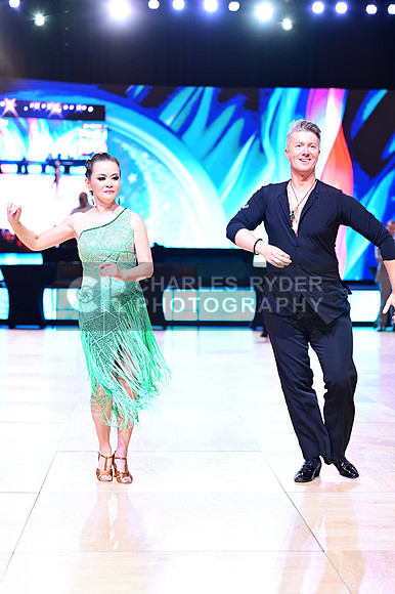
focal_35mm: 70
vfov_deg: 28.9
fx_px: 1153
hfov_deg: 19.4
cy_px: 297
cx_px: 198
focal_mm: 70
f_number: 2.8
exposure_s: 1/400
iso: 2000
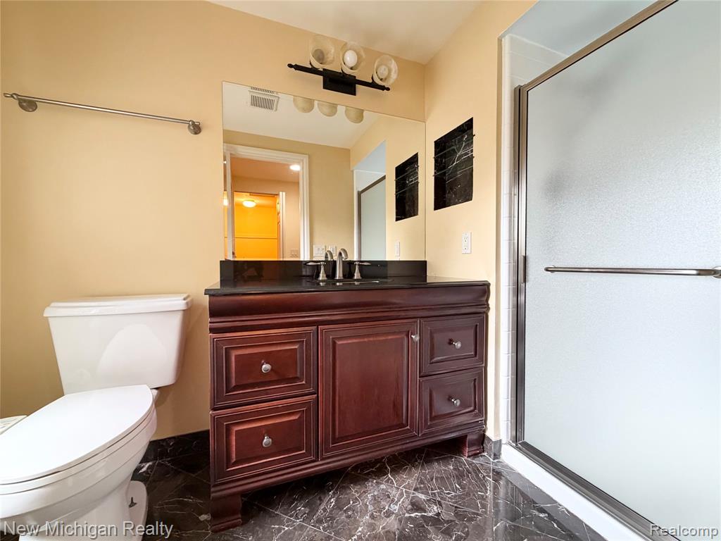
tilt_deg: -2.1
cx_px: 360
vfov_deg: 85.7
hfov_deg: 102.1
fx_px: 292
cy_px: 270
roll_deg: +0.0
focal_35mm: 14
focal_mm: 2.22
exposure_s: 1/60
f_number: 2.2
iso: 400
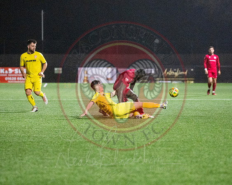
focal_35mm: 236
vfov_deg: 6.5
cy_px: 92
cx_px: 126
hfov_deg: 8.2
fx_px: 1622
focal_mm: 140
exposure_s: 1/1000
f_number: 2.8
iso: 8000
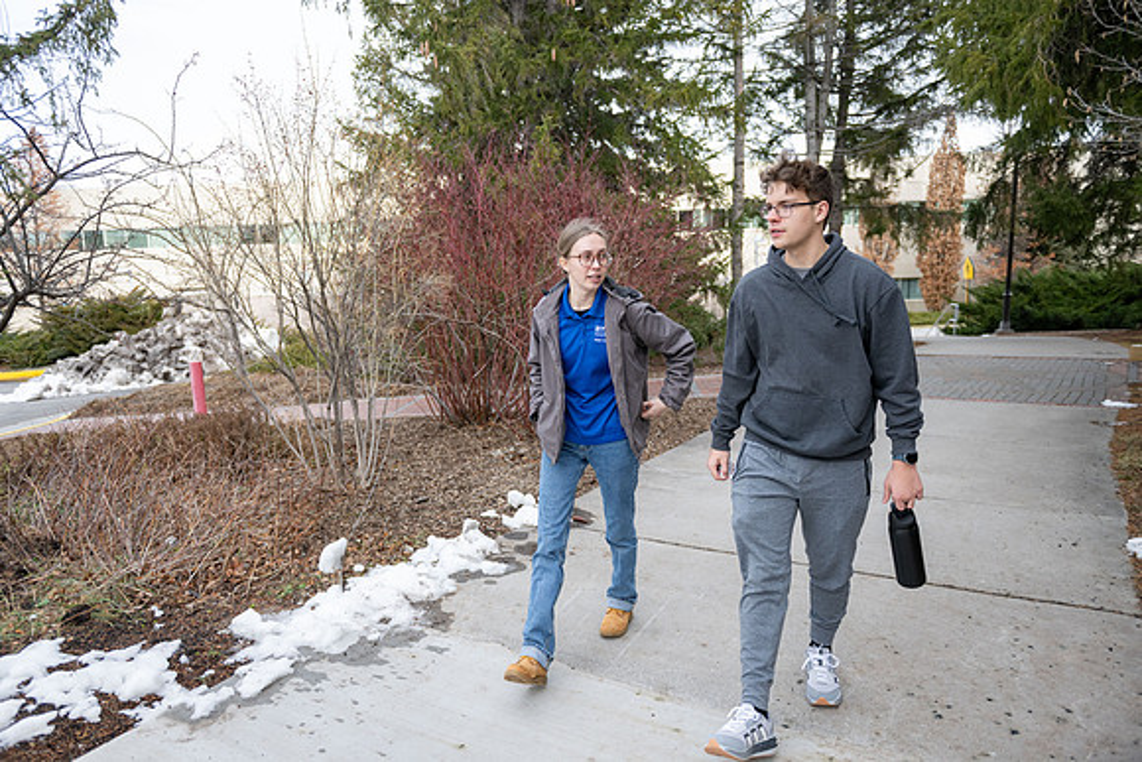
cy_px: 381
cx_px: 571
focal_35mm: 24
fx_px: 761
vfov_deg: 53.2
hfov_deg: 73.7
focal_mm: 24
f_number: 2.8
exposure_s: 1/1000
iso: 400
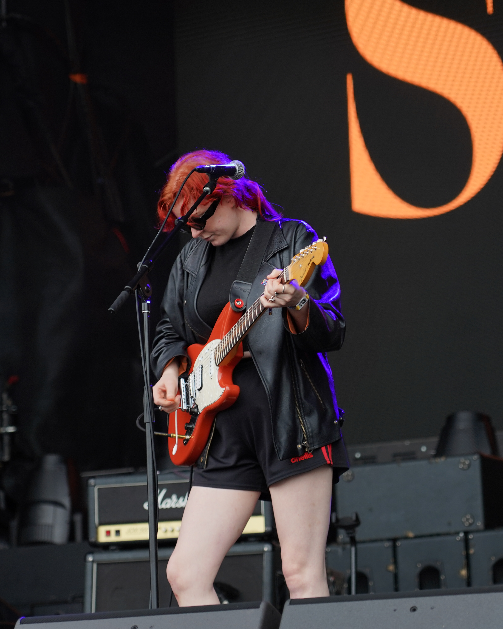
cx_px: 265
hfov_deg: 10.4
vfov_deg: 13.0
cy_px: 315
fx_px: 2754
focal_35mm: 148
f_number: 4
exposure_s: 1/125
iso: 200
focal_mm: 105
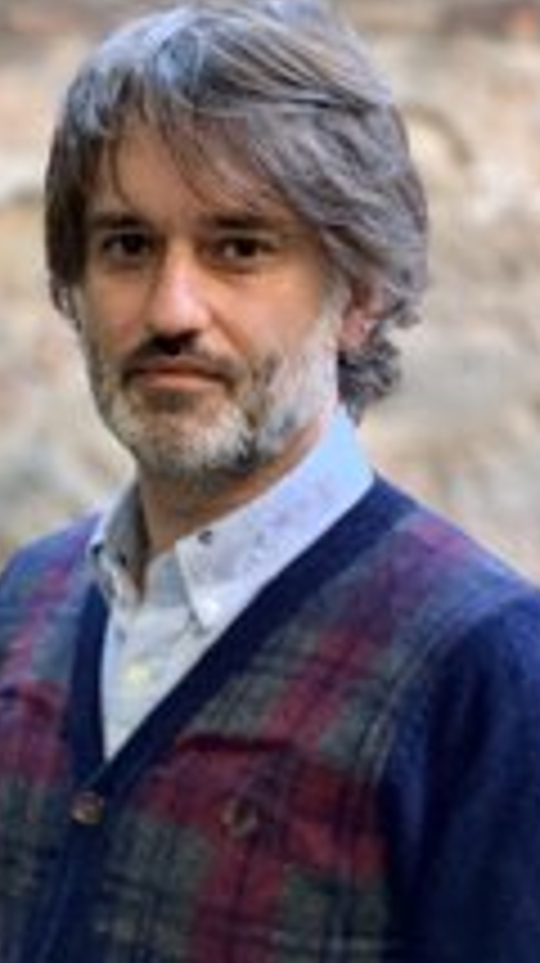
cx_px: 184
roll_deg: +0.4
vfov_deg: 23.1
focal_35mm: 92
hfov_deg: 13.1
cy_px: 596
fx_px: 2347
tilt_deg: -2.2
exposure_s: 1/60
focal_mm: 6
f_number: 2.4
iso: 400
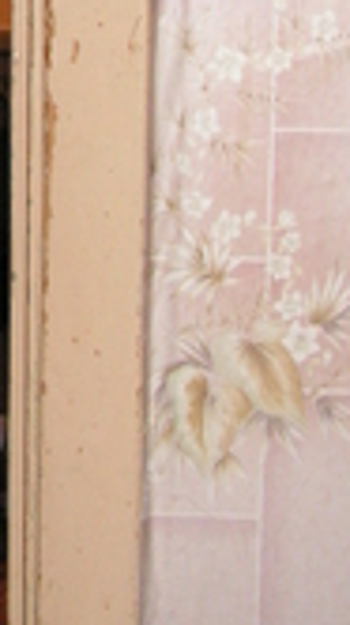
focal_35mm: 130
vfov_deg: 16.1
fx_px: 2151
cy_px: -23
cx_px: -192
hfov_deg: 9.0
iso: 200
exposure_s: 1/40
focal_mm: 7.4
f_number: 3.2
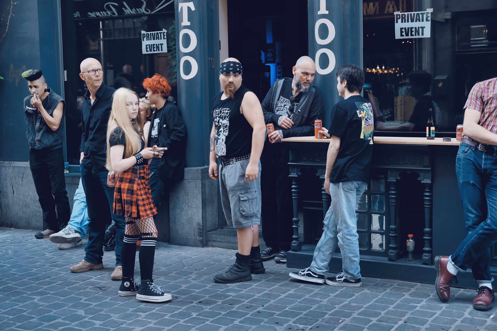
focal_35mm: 53
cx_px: 248
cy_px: 166
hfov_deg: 37.5
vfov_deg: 25.5
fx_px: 732
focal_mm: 35
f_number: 5
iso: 400
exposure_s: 1/70
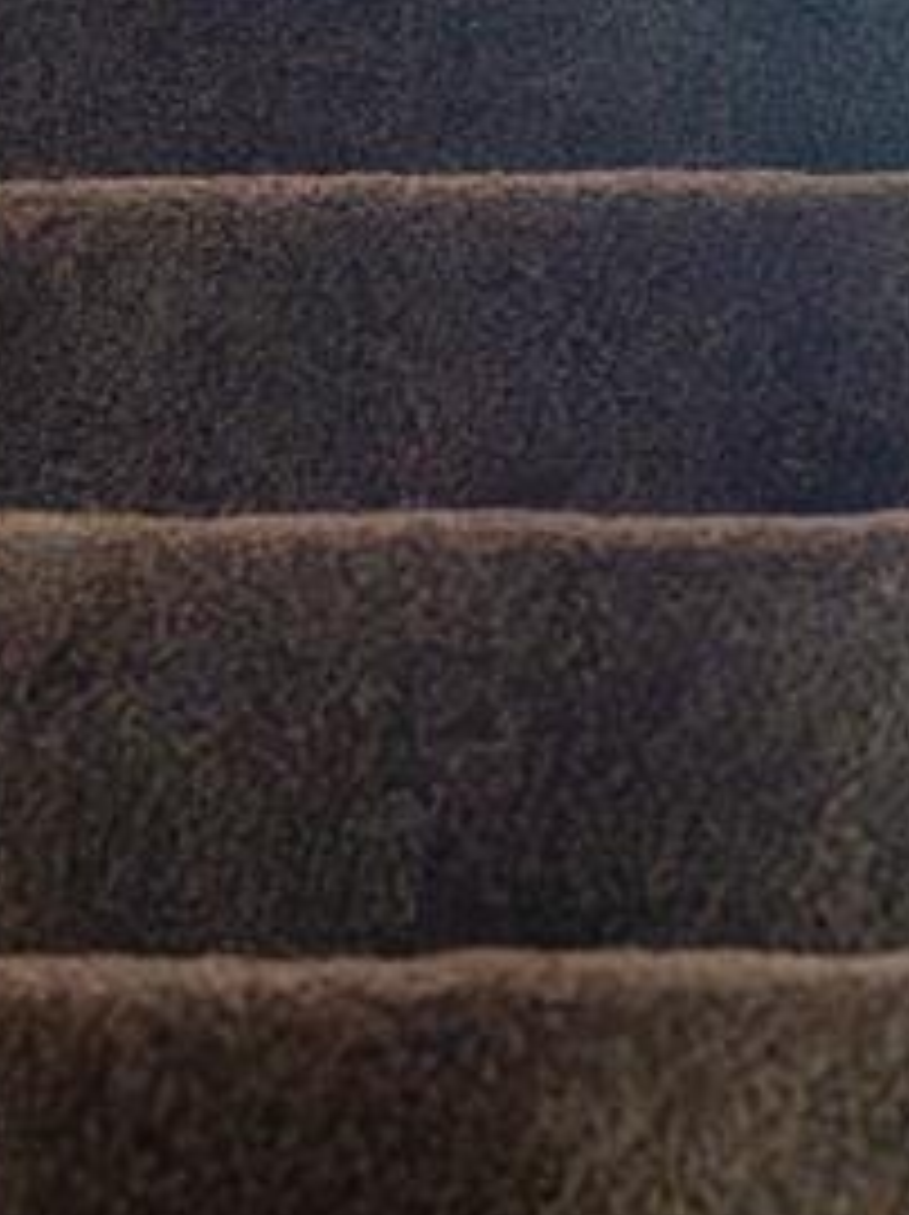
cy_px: -596
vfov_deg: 10.2
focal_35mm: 187
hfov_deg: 7.9
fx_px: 6558
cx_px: 1026
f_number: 3.2
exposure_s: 1/160
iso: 4000
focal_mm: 35
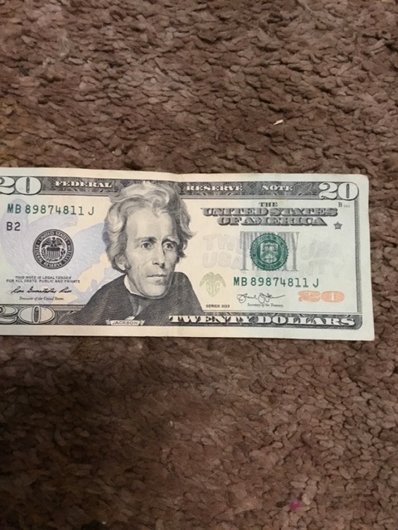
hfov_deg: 45.4
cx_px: 199
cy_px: 265
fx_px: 475
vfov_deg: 58.4
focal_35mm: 31
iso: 200
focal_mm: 3.3
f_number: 2.4
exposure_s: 1/20
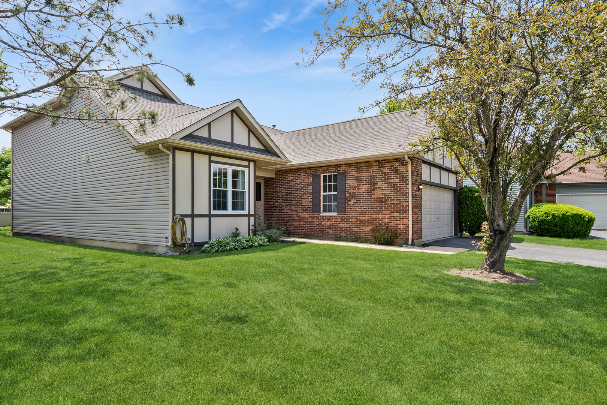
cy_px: 202
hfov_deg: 85.4
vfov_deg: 63.2
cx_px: 304
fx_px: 329
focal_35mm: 20
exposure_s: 1/250
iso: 250
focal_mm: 13
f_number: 8
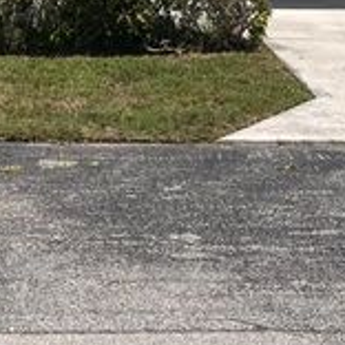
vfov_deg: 17.0
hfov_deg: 18.2
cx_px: 49
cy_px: -153
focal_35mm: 94
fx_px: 1060
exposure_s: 1/6173
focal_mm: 5.1
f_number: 1.6
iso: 50
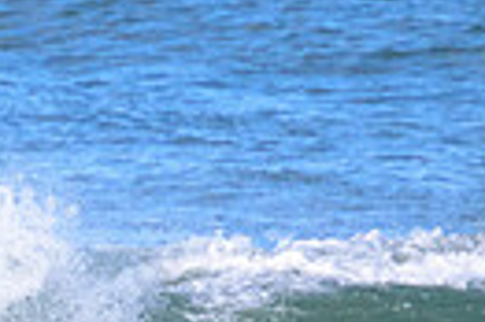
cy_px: 517
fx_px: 52153
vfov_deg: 0.4
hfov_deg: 0.5
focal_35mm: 3876
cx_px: -271
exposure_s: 1/2000
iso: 2200
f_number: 11
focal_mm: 800
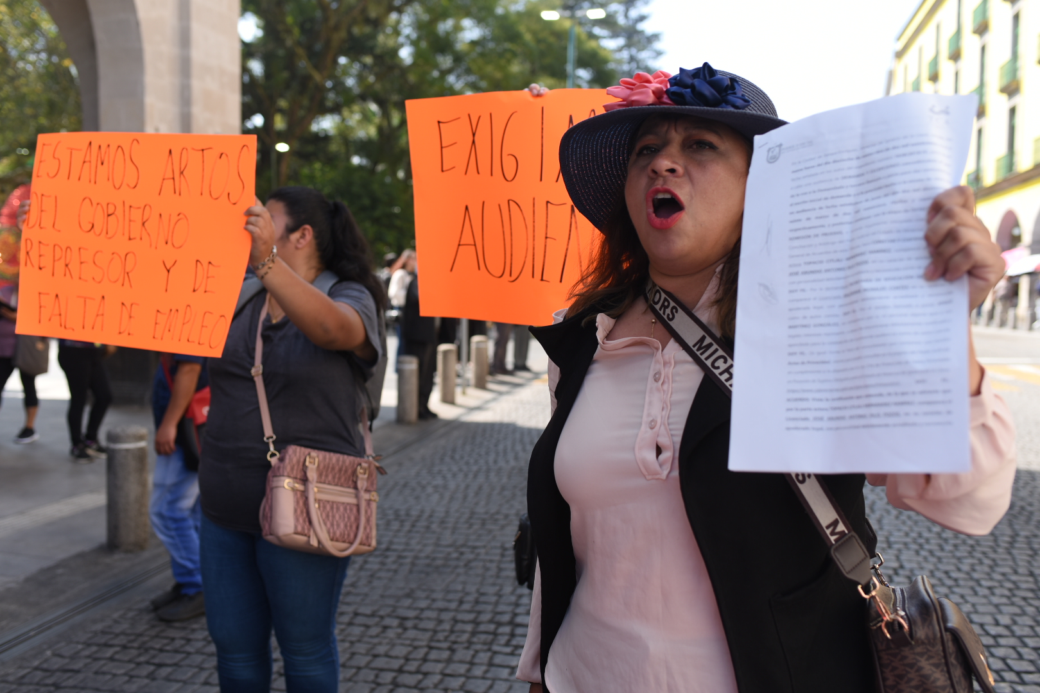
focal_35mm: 35
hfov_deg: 54.4
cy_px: 346
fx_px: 1011
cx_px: 520
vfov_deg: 37.9
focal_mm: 35
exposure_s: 1/320
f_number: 3.5
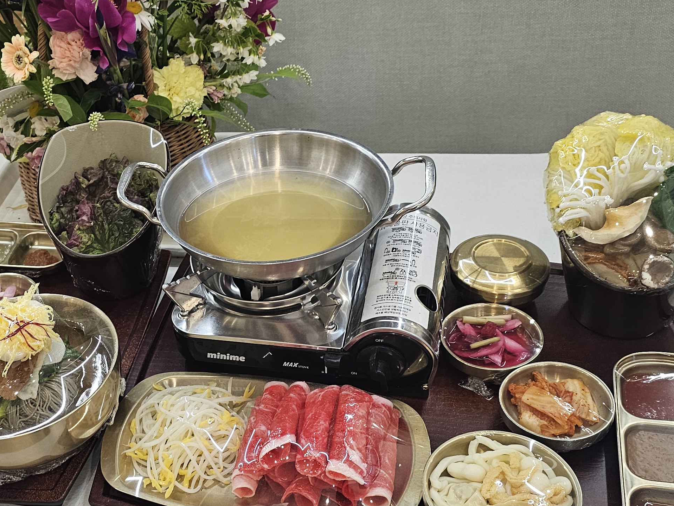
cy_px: 304
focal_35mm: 48
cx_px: 173
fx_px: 935
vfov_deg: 30.2
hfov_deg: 38.7
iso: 160
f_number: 1.7
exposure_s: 1/120
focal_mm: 6.3
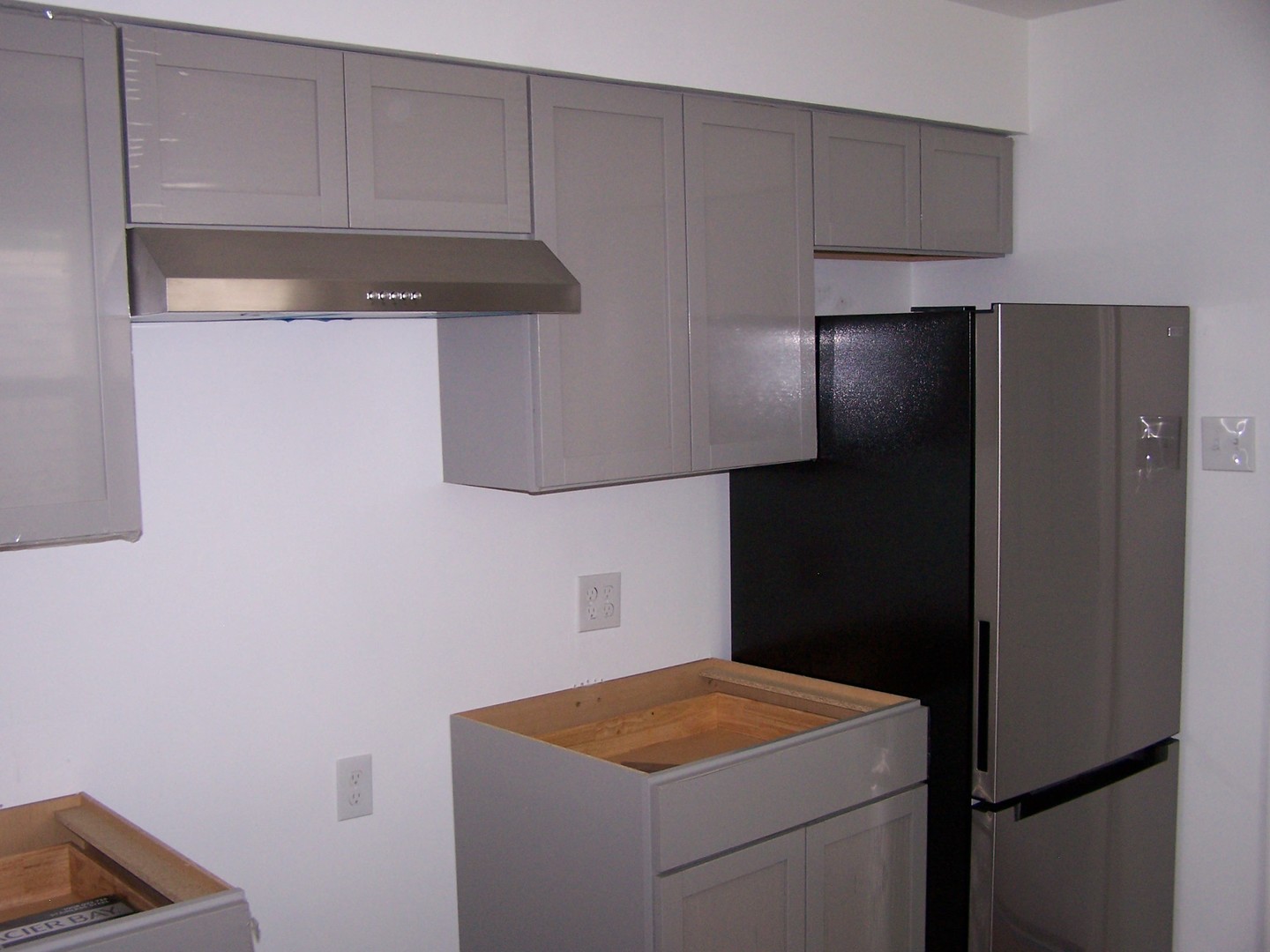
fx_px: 1394
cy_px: 476
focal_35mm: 38
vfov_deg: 37.7
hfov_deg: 49.0
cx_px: 635
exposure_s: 1/60
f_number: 2.8
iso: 140
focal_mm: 6.3
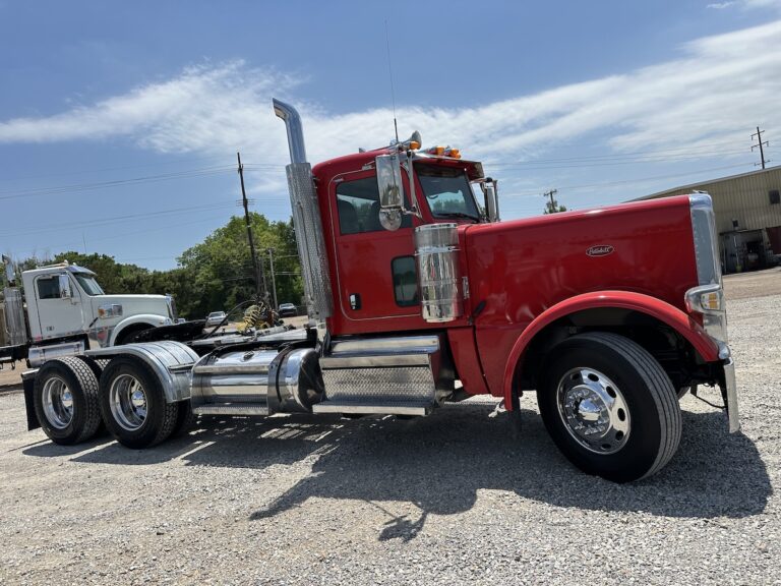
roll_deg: +8.6
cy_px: 293
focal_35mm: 24
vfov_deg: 56.8
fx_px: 541
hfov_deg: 71.6
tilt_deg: +1.1
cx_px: 390
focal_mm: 6.86
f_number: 1.78
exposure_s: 1/7042
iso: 80
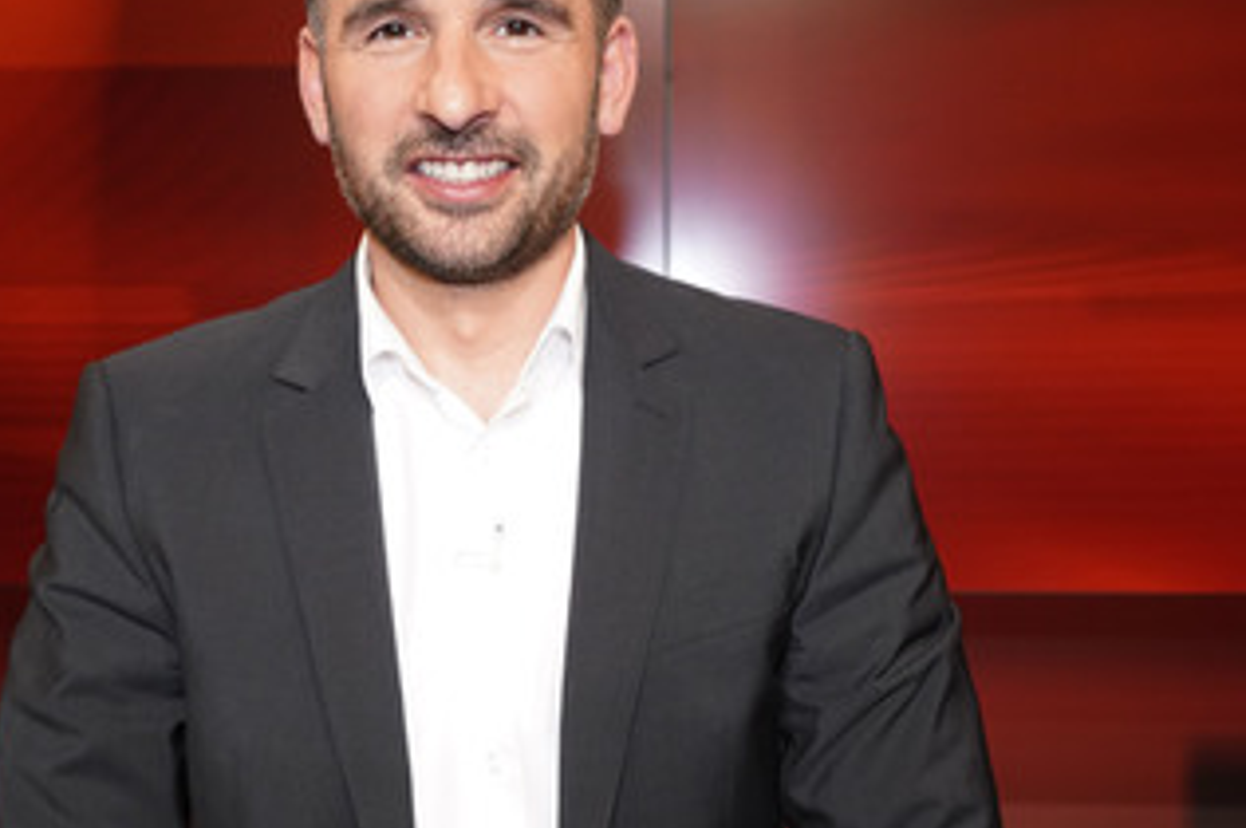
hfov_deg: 39.4
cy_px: 315
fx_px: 1729
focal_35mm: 50
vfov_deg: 26.9
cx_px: 463
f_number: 5
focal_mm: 35
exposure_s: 1/160
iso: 2000
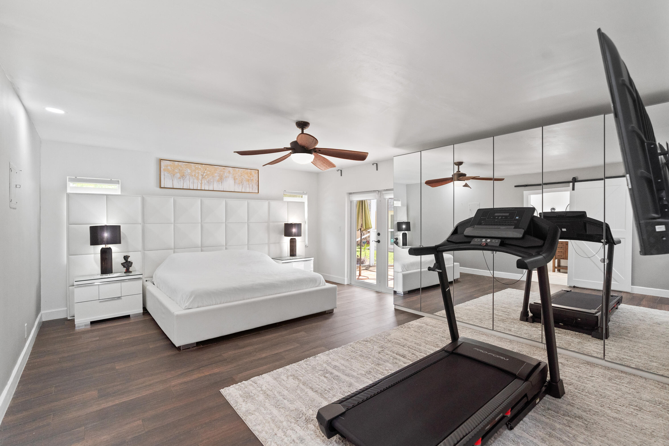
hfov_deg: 96.7
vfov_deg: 73.7
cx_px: 334
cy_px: 223
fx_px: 297
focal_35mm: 16
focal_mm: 16
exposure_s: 1/15
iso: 1600
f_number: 4.5
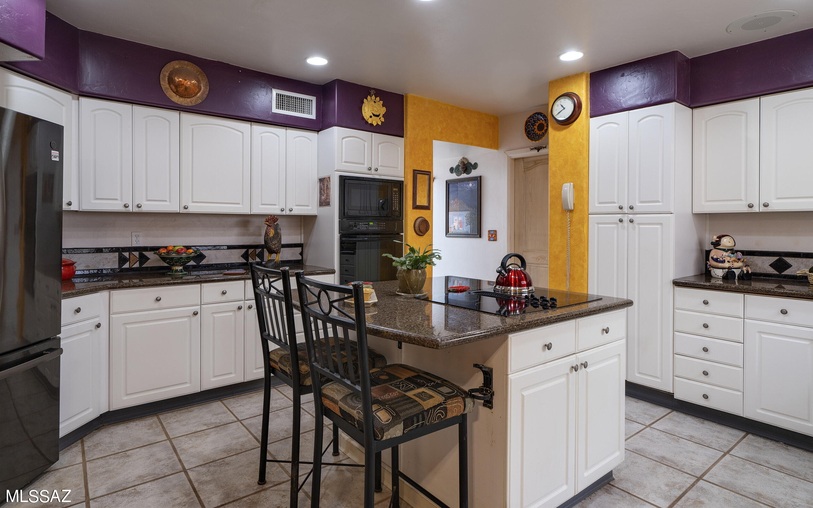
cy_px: 226
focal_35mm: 19
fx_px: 421
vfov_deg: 62.1
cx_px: 396
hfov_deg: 88.0
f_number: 10
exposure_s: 1/2.5
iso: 200
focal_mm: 17
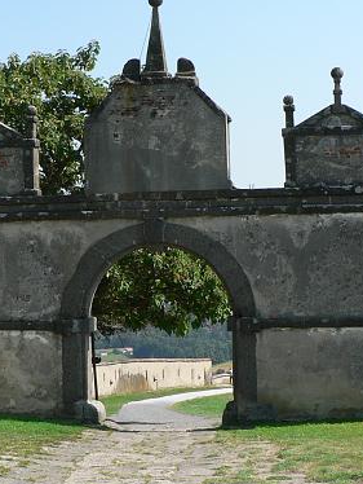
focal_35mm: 77
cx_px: 154
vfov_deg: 25.3
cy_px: 280
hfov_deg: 19.1
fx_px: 1075
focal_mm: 6
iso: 80
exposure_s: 1/400
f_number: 4.5
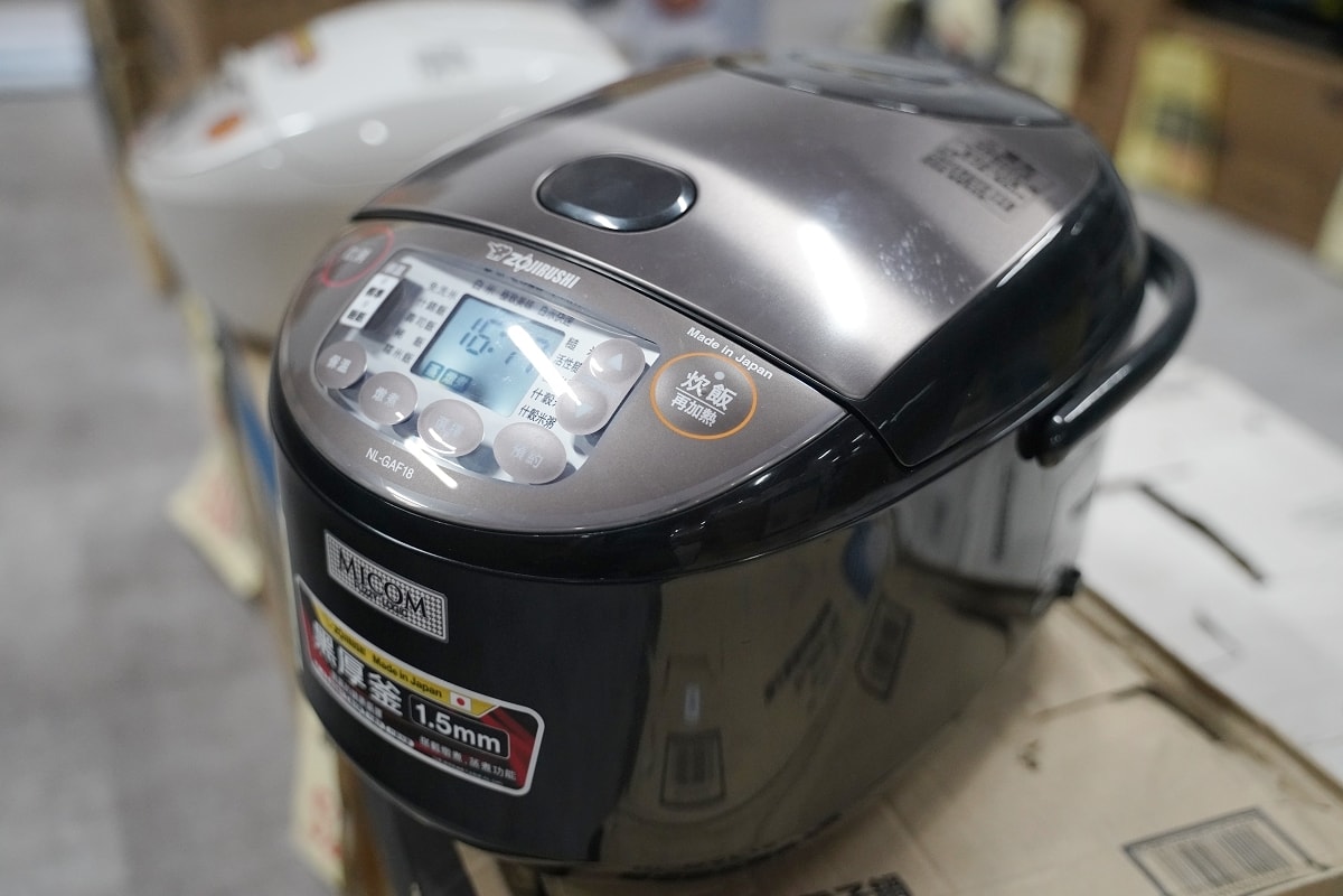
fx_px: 1343
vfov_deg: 36.9
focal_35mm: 36
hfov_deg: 53.1
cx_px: 672
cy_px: 448
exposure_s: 1/160
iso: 4000
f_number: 2.8
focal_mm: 36
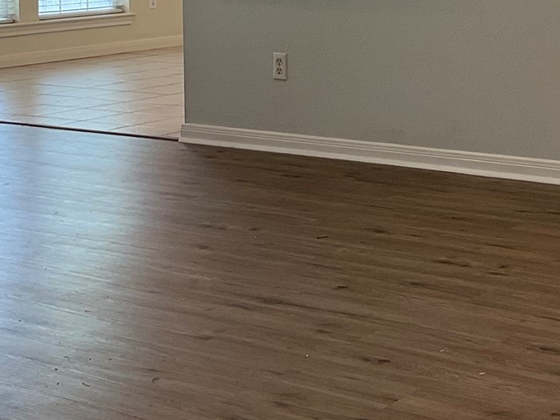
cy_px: -31
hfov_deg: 22.2
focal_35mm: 88
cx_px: 364
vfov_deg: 16.3
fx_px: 1423
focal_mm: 3
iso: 40
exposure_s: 1/60
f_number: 1.8
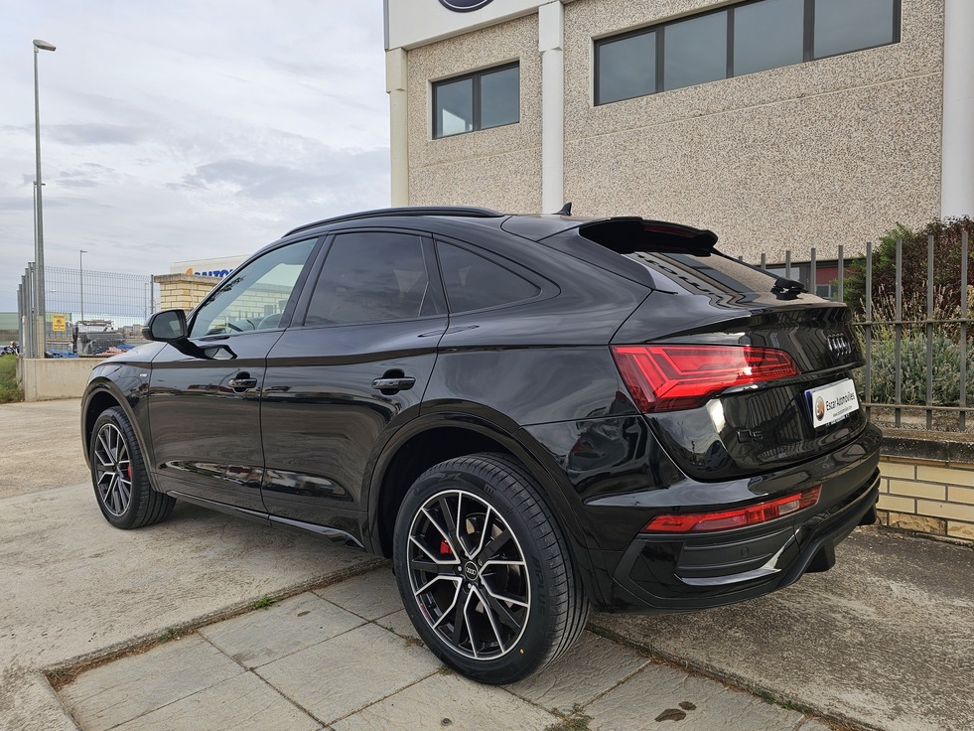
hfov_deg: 71.6
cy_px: 370
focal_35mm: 24
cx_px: 494
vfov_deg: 56.8
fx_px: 675
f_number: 1.7
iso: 10
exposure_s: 1/186
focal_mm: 6.3
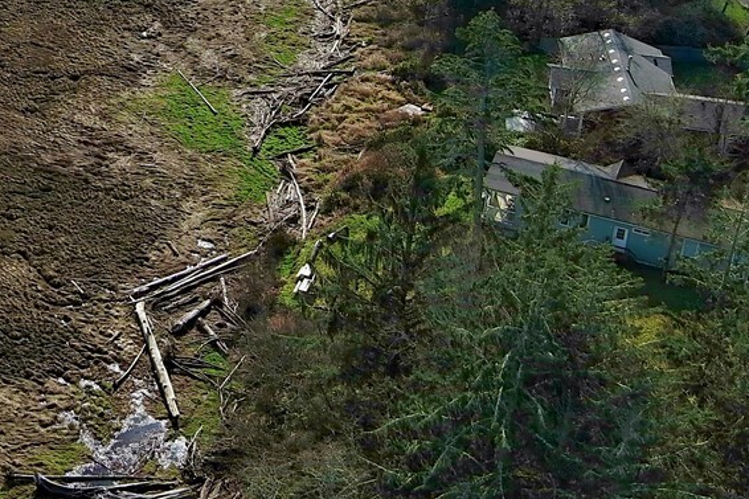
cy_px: -40
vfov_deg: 15.3
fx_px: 1809
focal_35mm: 87
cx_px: -114
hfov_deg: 21.9
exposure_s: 1/1613
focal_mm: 10.57
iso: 100
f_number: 2.8
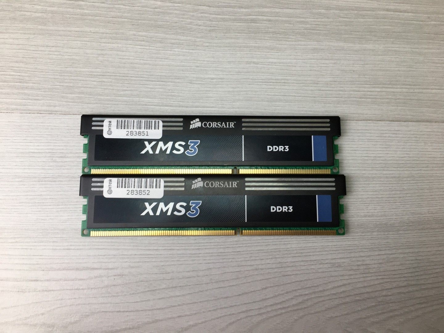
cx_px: 222
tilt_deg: -80.4
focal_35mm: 29
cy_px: 166
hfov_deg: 61.7
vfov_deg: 48.2
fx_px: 372
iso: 32
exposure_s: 1/100
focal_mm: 4.15
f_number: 2.2
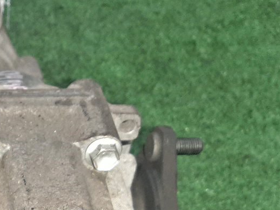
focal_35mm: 72
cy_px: 282
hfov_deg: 23.8
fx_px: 582
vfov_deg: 18.8
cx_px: -86
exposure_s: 1/25
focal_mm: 3.93
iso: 200
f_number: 1.7
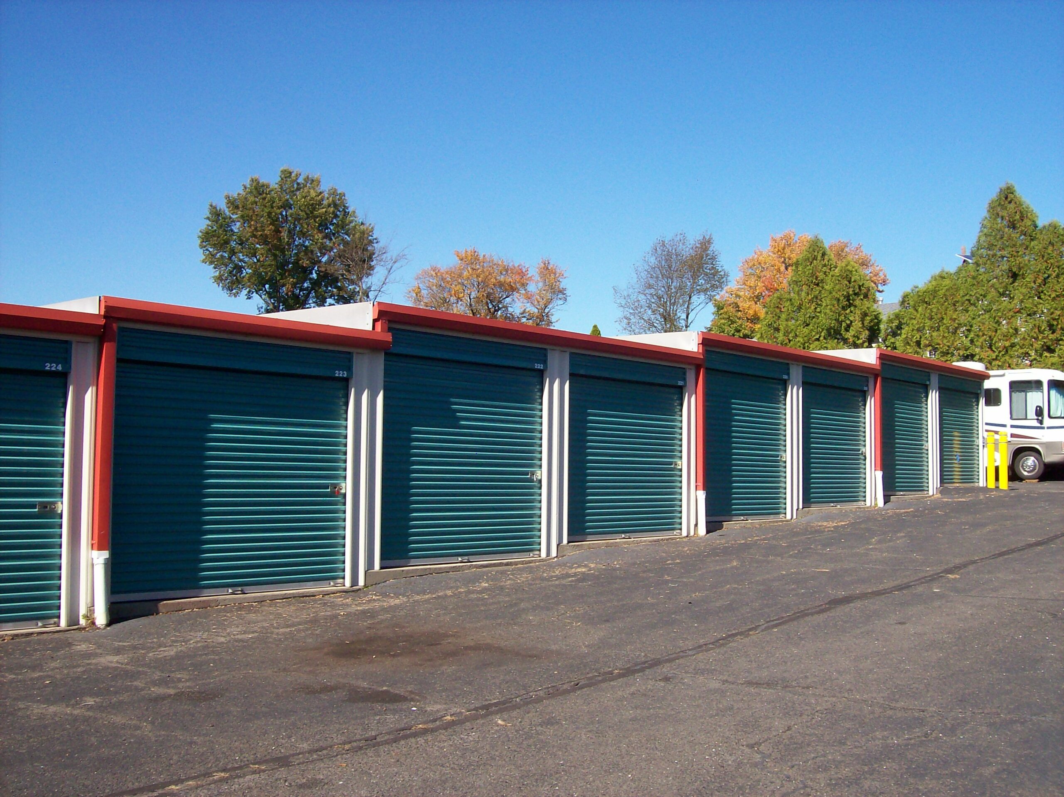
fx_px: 1106
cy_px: 398
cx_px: 532
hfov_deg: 51.4
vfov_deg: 39.6
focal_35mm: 36
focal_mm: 6
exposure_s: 1/504
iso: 80
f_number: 4.8
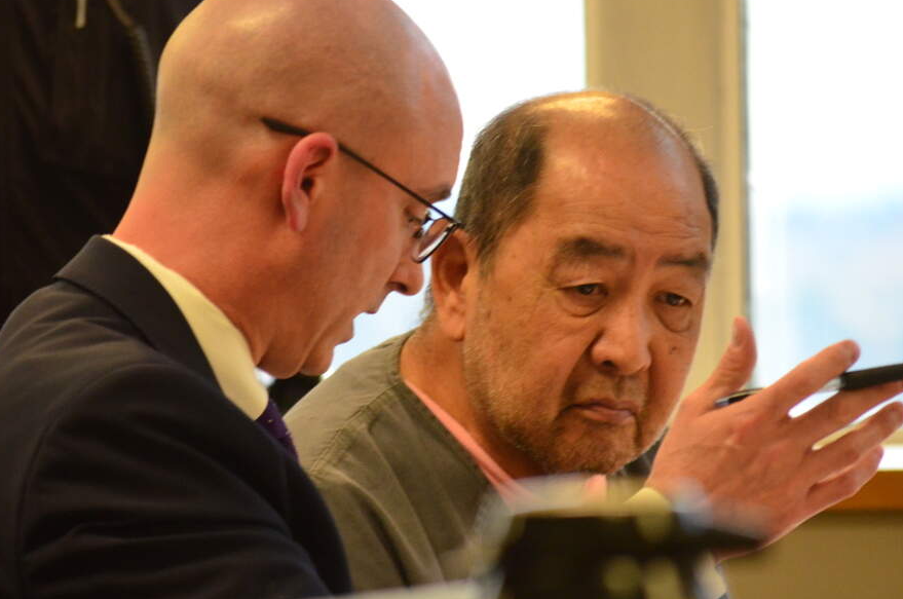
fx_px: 7688
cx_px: 442
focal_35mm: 307
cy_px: 261
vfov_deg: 4.5
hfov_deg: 6.7
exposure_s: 1/50
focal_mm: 150
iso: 2000
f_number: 5
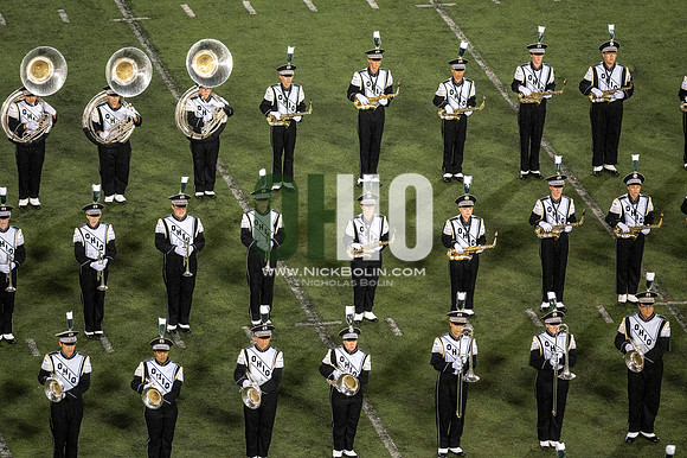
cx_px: 344
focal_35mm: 300
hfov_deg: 6.9
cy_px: 229
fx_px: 5722
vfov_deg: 4.6
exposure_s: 1/2500
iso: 6400
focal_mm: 300
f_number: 2.8
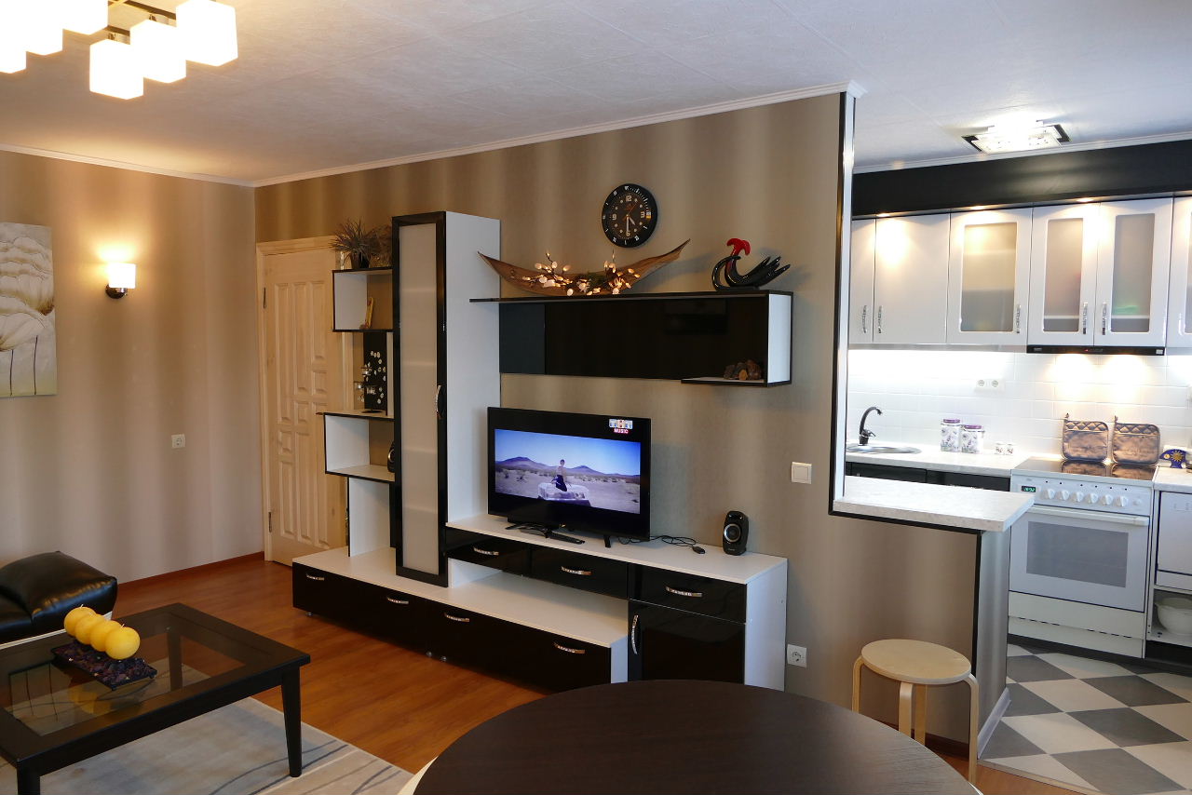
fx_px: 828
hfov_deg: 71.5
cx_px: 596
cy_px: 398
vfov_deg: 51.3
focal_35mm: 25
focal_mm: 9.12
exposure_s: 1/60
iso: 320
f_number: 2.8
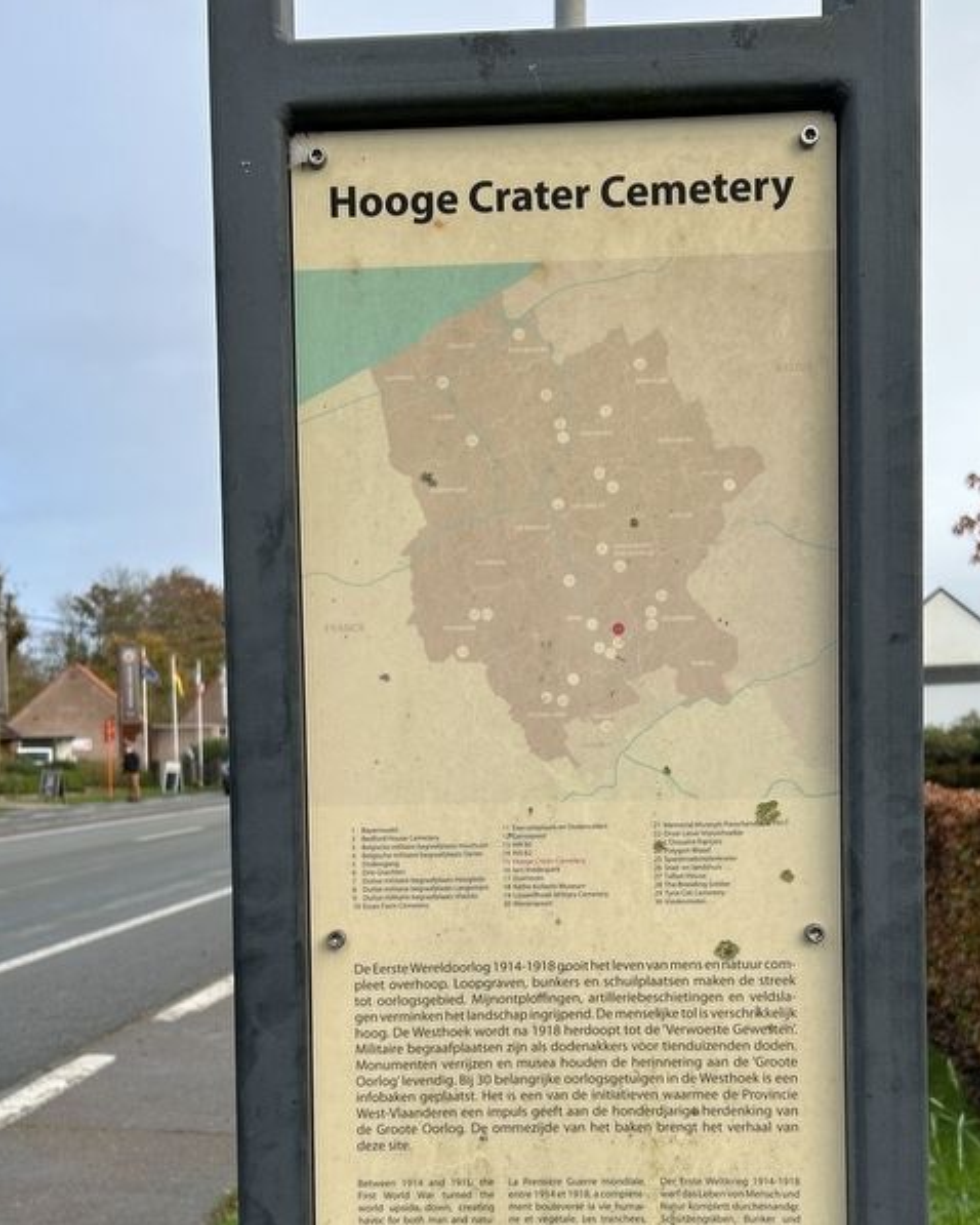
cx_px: 566
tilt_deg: -1.1
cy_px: 802
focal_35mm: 34
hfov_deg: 43.2
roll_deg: -1.8
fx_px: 1232
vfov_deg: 52.0
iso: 50
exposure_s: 1/1808
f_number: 1.5
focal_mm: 5.7
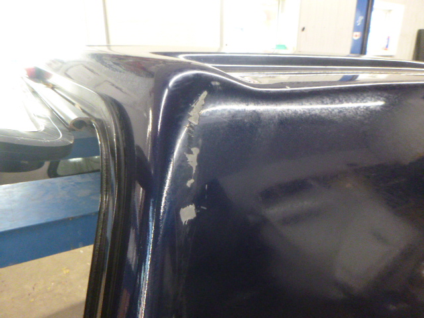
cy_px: 159
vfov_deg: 54.9
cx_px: 212
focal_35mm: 25
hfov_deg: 69.4
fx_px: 306
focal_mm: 4.5
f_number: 3.9
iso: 800
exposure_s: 1/30
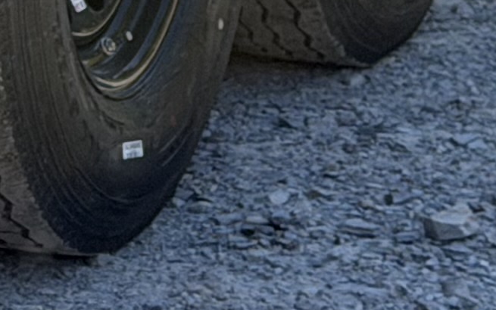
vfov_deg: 4.1
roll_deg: +0.9
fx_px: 4233
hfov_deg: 6.6
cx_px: -370
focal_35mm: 313
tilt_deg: -6.4
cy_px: -399
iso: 80
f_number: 1.78
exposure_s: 1/2415
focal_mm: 6.76
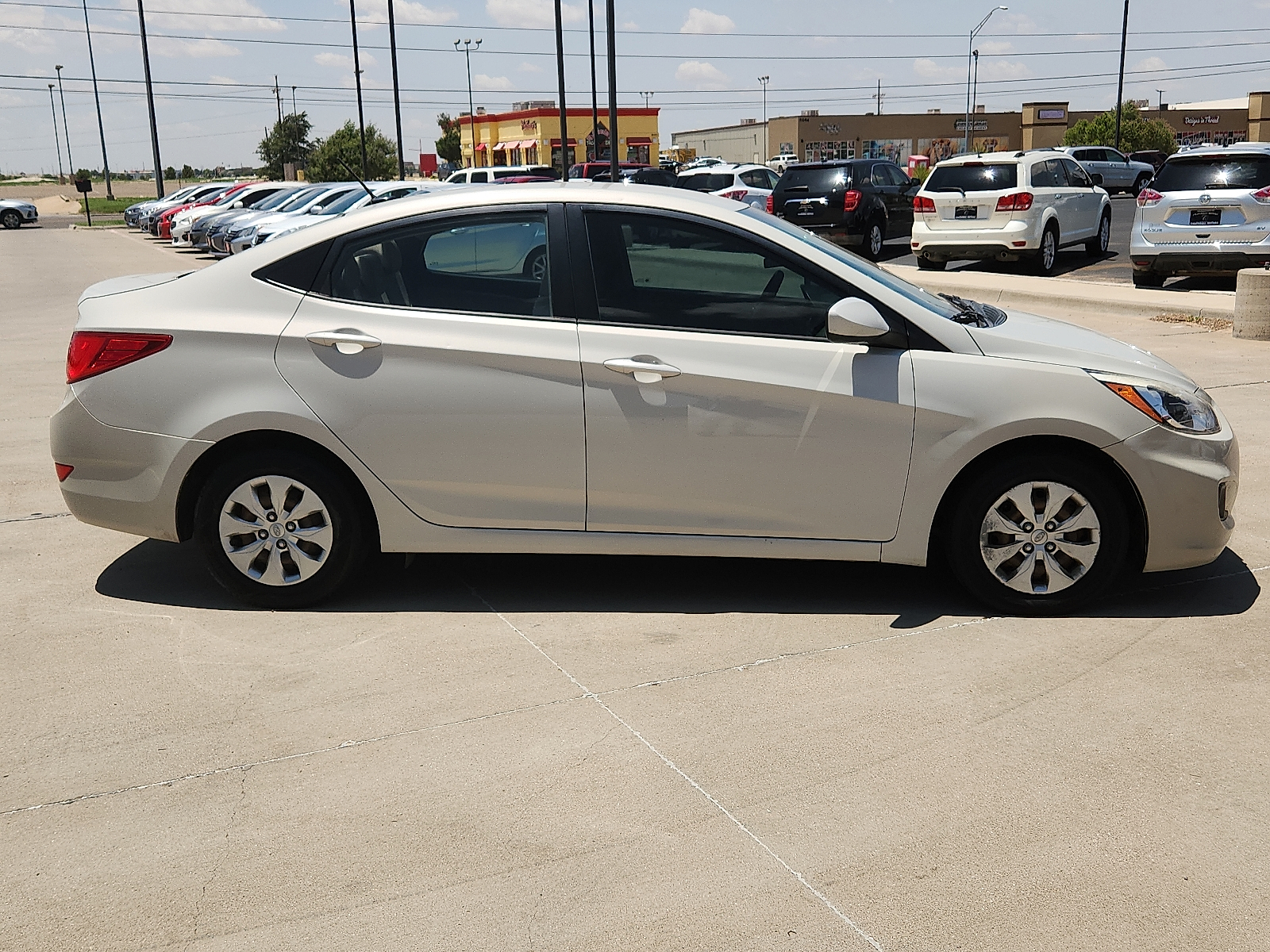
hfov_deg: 73.9
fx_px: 844
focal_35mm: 23
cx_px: 635
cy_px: 476
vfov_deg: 58.9
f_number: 1.8
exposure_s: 1/2500
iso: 50
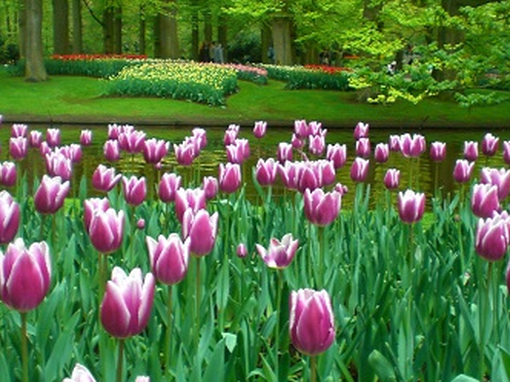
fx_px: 810
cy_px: 196
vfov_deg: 26.6
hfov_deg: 34.8
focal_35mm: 55
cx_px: 304
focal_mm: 6.3
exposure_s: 1/60
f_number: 3.1
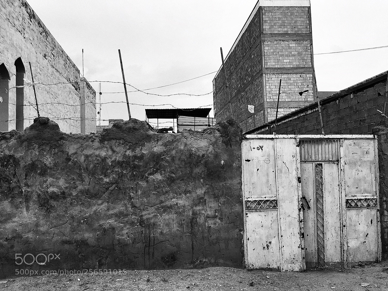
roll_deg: +2.3
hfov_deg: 61.7
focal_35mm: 29
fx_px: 325
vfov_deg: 48.2
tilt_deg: +5.2
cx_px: 194
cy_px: 146
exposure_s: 1/1582
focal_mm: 4.15
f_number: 2.2
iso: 32
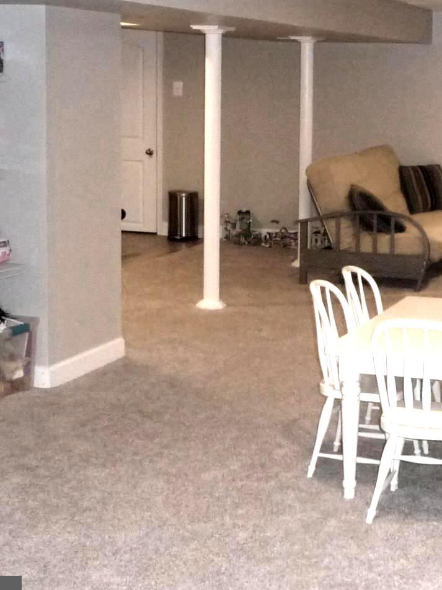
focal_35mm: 69
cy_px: 243
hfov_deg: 20.9
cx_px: 397
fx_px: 1175
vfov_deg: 28.1
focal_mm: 4.7
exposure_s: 1/30
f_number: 3.3
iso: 400
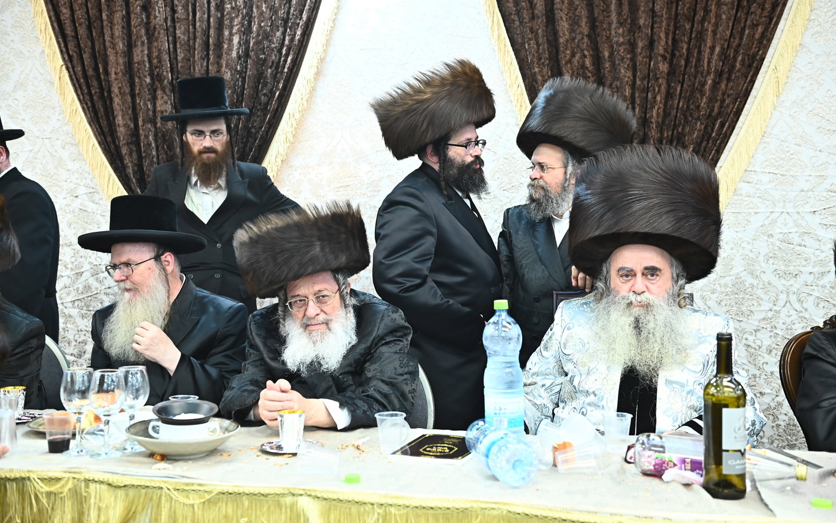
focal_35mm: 39
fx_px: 889
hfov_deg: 50.4
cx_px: 419
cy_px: 258
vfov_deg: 32.8
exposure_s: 1/200
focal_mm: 38
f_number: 3.5
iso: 2000
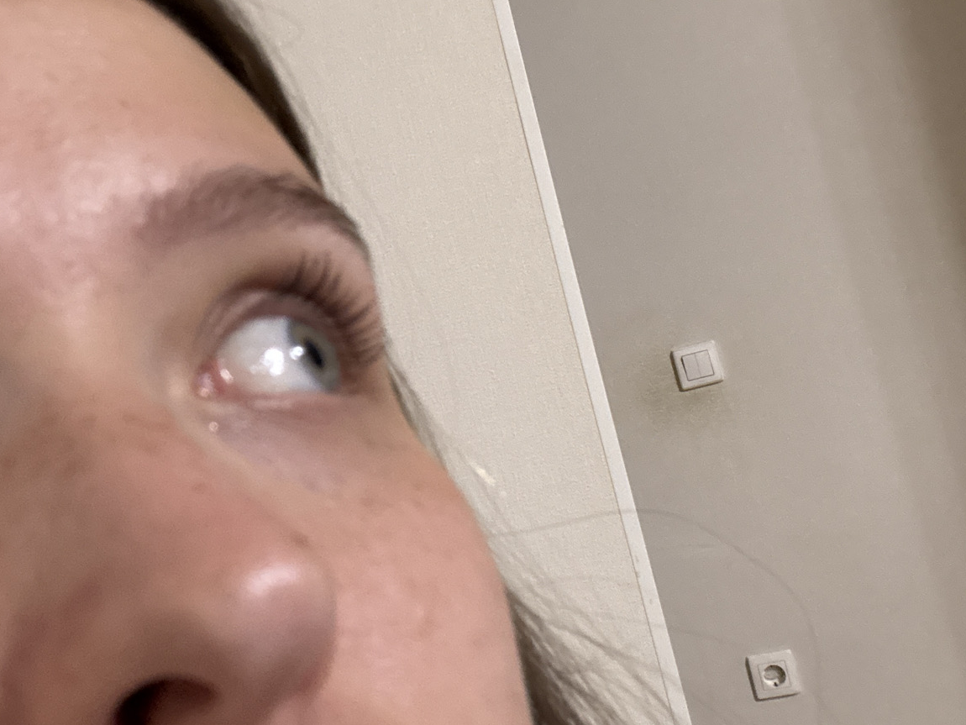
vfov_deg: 36.0
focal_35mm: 40
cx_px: 377
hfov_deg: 46.5
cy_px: 379
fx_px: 1116
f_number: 1.9
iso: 320
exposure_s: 1/25
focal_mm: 2.69
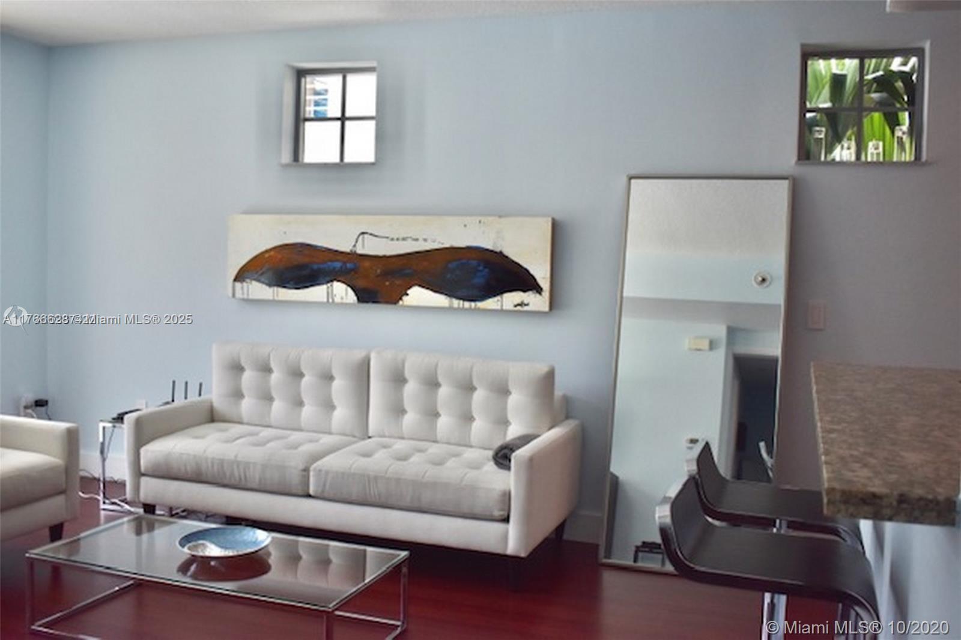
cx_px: 480
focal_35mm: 34
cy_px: 320
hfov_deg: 55.1
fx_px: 921
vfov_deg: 38.3
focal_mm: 23
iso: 560
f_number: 4
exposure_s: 1/1000
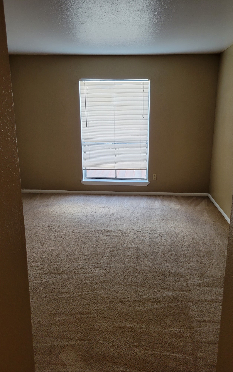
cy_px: 187
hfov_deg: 44.5
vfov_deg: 66.5
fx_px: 284
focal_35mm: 28
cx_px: 130
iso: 160
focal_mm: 5.4
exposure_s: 1/119
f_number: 1.8
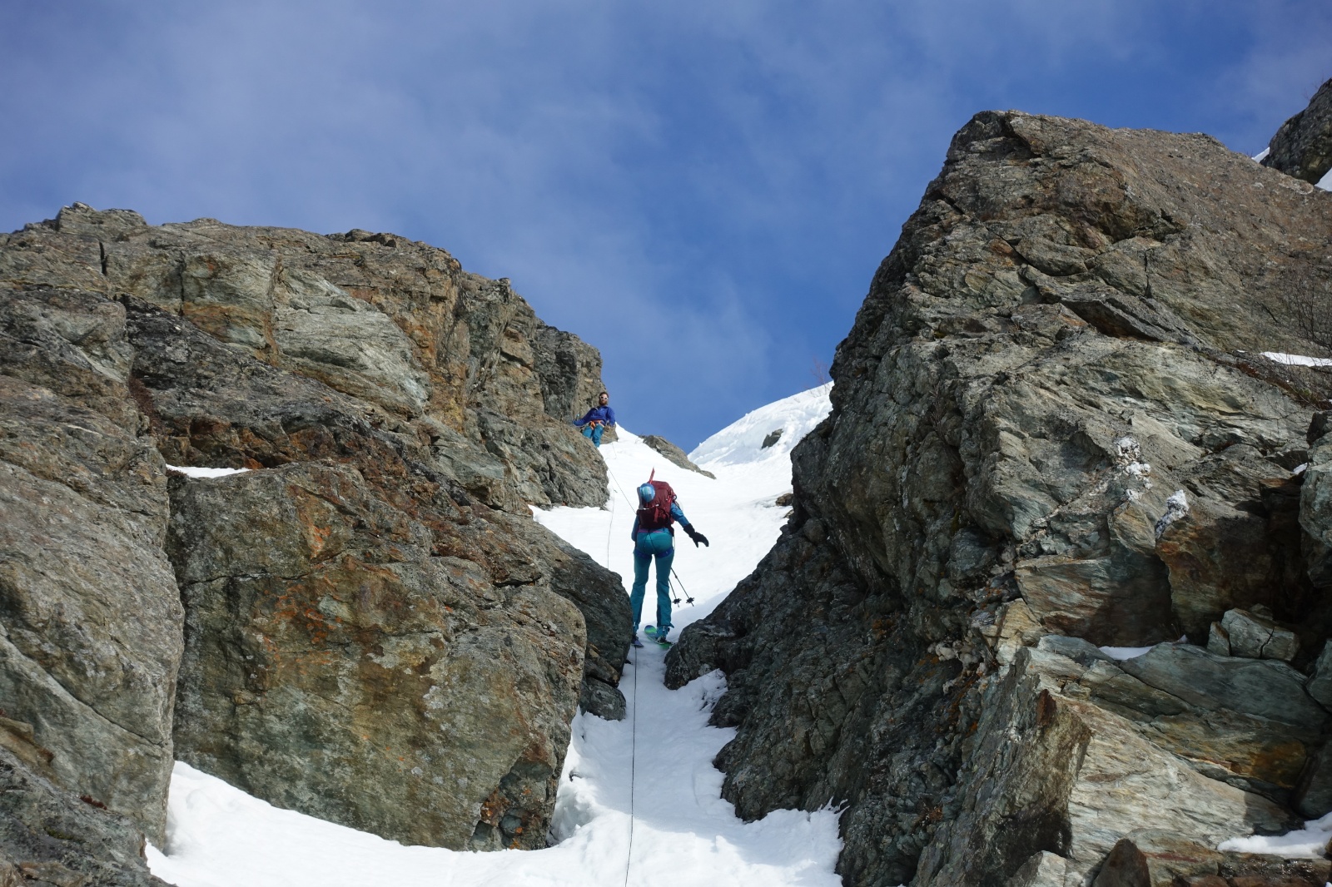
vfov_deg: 19.4
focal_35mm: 70
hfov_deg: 28.8
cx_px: 666
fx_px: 2589
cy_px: 444
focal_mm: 25.7
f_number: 5.6
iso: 125
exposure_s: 1/640
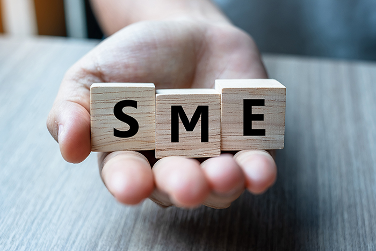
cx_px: 188
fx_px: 554
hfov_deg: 37.5
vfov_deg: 25.5
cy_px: 126
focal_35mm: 53
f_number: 4
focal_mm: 35
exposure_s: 1/160
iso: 200
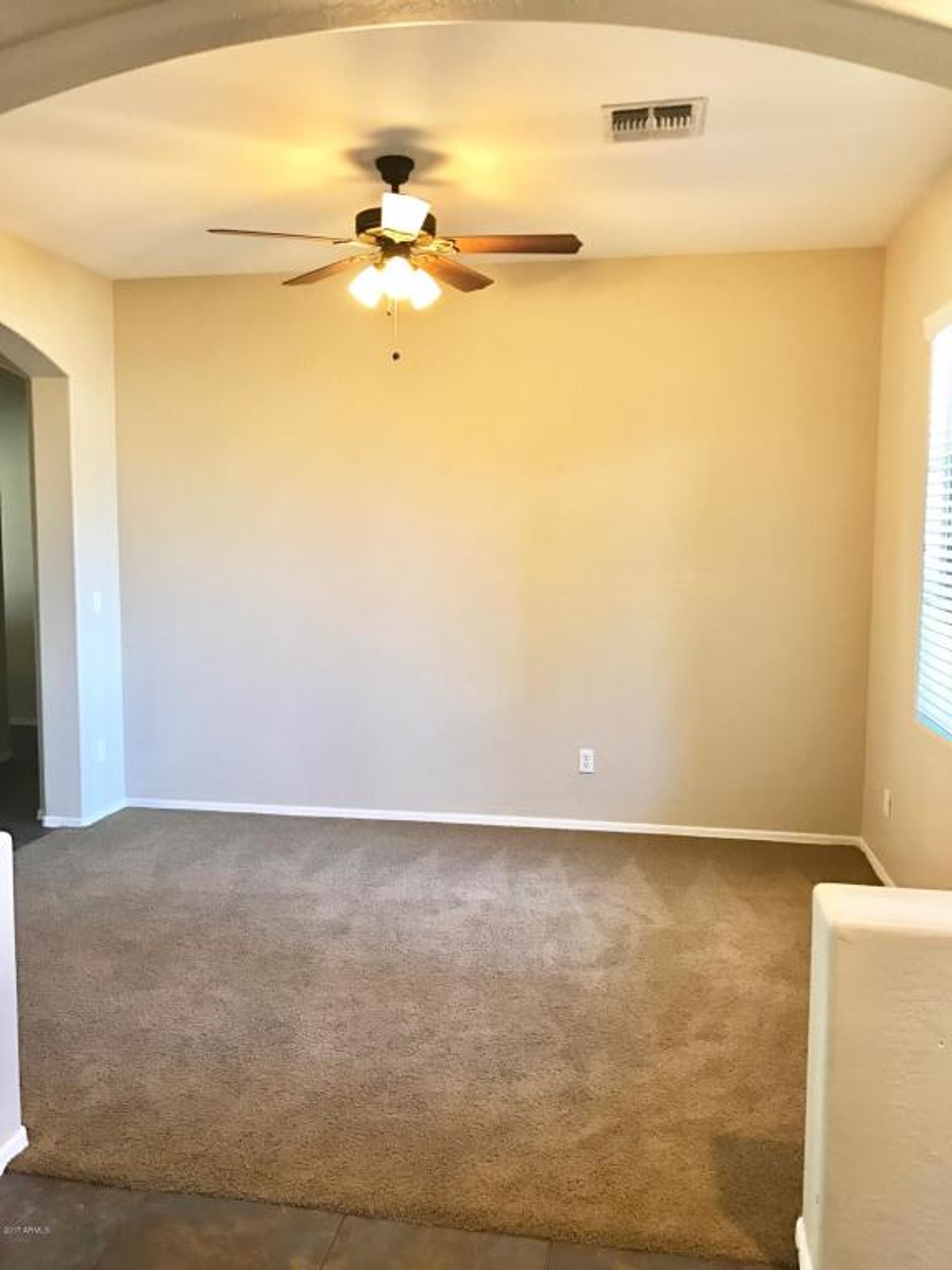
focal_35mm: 28
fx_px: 1027
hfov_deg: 49.7
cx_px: 476
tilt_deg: -3.6
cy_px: 635
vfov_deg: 63.4
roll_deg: +0.8
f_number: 1.8
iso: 64
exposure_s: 1/15
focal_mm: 3.99
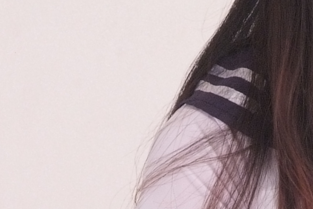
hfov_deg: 6.6
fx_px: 2673
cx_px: 422
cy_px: -34
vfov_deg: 4.5
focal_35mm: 307
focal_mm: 38
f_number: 5.6
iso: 640
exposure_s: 1/125
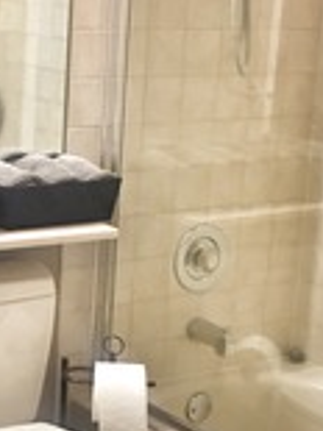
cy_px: 261
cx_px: -11
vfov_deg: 21.8
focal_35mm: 90
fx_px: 1121
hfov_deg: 16.0
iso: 80
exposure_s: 1/30
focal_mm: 4.15
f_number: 2.2
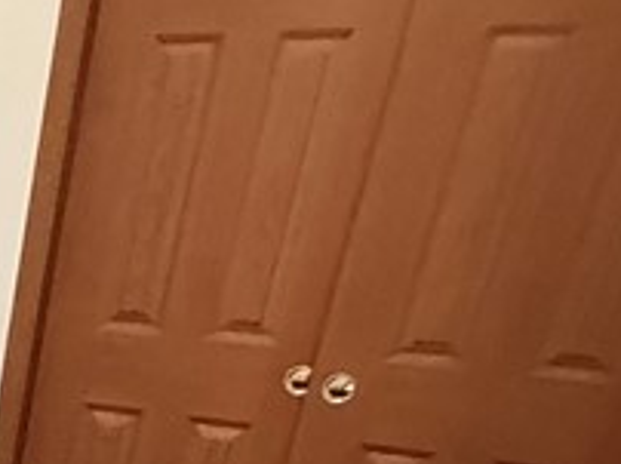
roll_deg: +0.6
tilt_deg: -30.4
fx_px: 1272
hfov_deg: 20.6
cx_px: -449
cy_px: 805
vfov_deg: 17.3
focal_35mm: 71
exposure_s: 1/60
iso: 1000
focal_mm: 2.22
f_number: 2.2
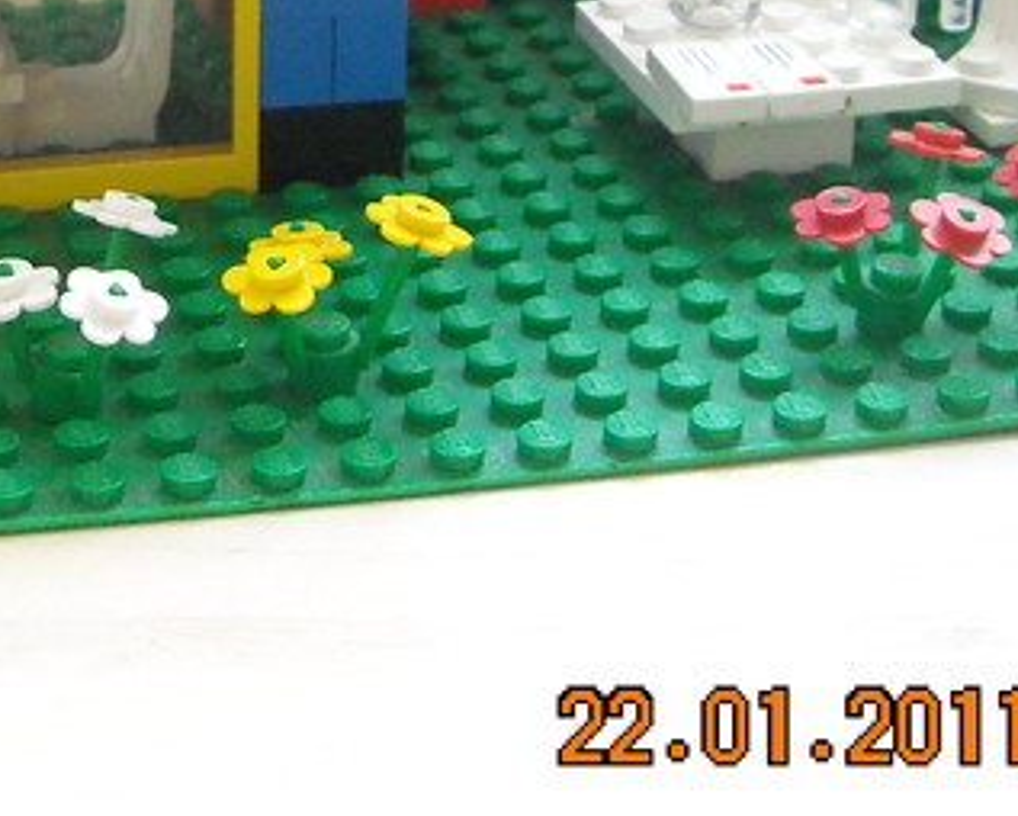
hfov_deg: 19.2
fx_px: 2924
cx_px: 3
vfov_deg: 15.4
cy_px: -130
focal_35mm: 97
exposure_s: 1/60
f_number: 2.8
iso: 400
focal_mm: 5.7
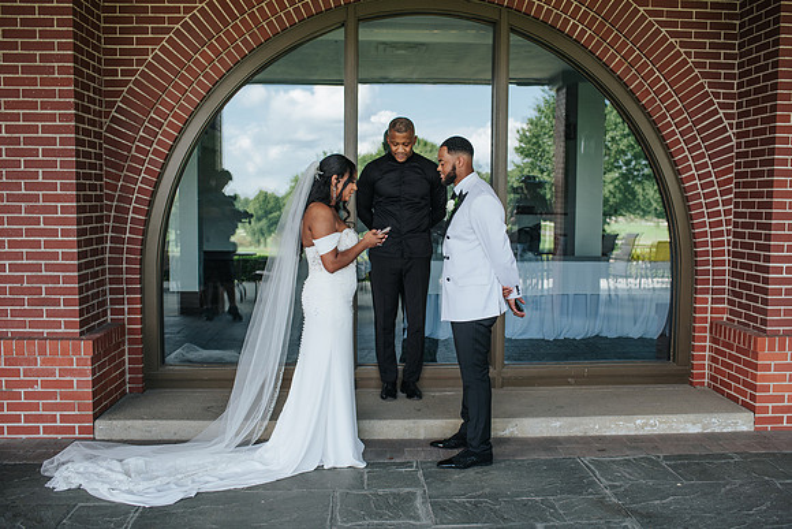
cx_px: 407
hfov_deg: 52.9
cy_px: 265
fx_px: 796
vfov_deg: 36.7
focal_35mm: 36
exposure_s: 1/200
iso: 180
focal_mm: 35
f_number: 3.2
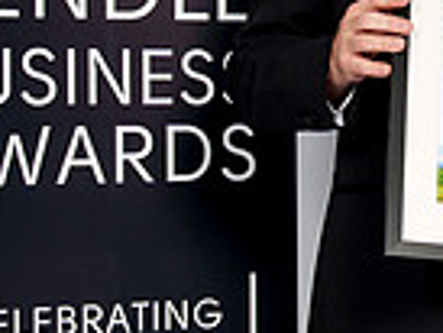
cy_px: 129
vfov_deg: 8.3
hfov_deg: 10.5
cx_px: 762
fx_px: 2293
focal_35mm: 179
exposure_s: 1/125
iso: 100
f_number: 8
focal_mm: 34
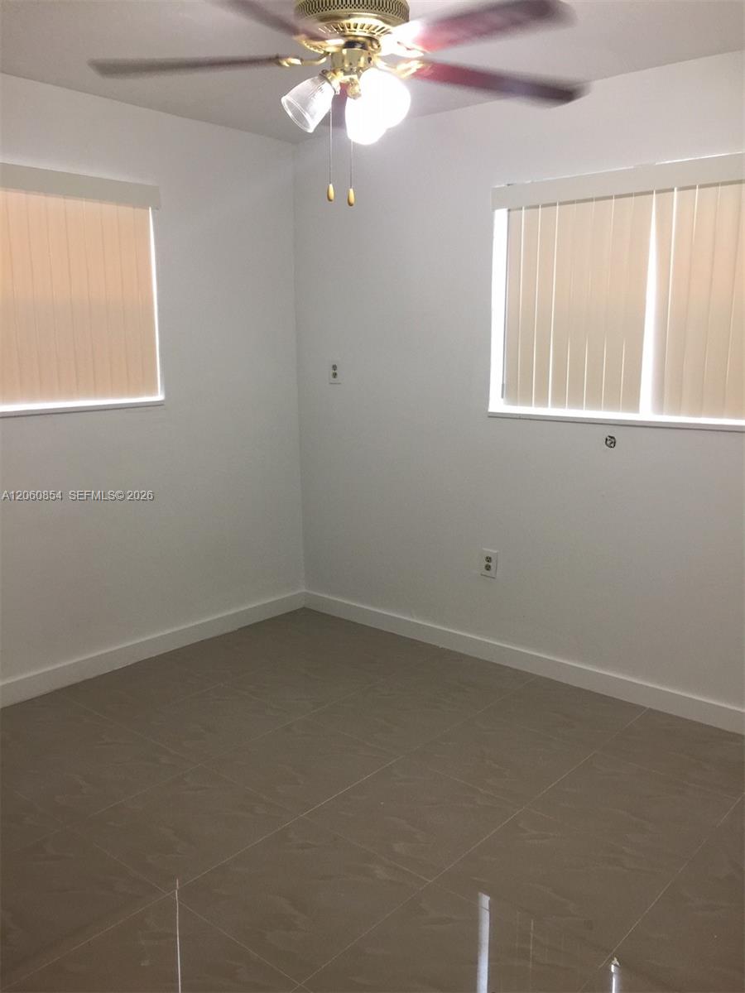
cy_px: 496
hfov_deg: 48.2
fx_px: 832
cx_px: 372
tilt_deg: -8.6
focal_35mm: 29
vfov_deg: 61.7
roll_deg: -0.3
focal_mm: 4.15
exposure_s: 1/15
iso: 50
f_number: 2.2
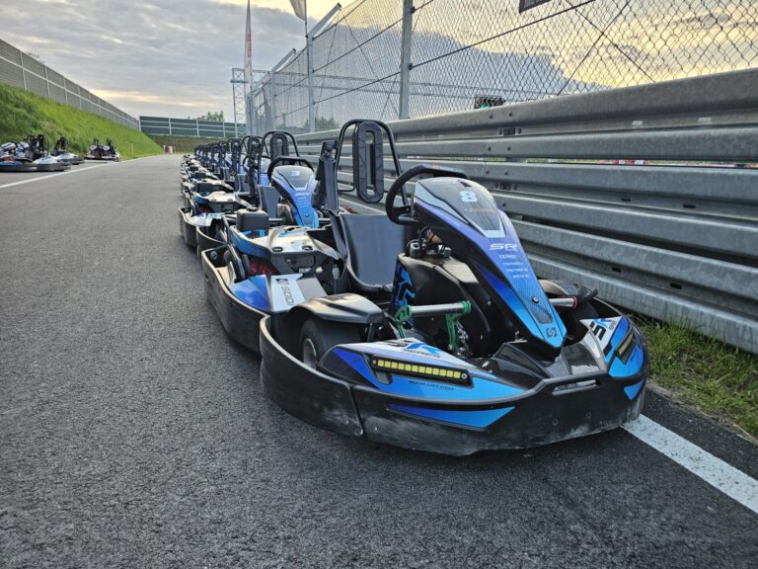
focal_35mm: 23
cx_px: 379
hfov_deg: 73.9
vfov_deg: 58.9
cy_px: 284
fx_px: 504
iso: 64
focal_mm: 6.3
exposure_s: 1/100
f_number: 1.7
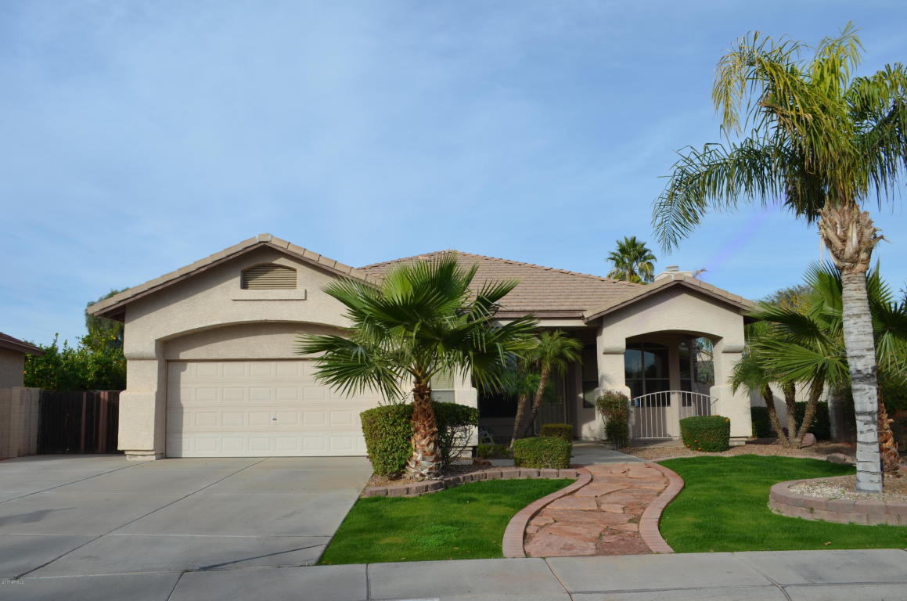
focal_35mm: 27
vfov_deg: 47.7
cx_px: 454
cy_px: 300
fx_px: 679
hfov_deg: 67.5
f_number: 8
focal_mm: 18
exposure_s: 1/250
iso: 100
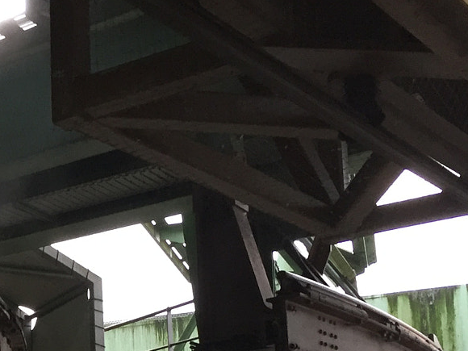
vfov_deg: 17.5
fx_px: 1082
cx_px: -21
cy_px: 428
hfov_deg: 23.2
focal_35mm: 80
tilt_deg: +7.2
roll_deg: +1.0
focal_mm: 4.15
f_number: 2.2
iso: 160
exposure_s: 1/33
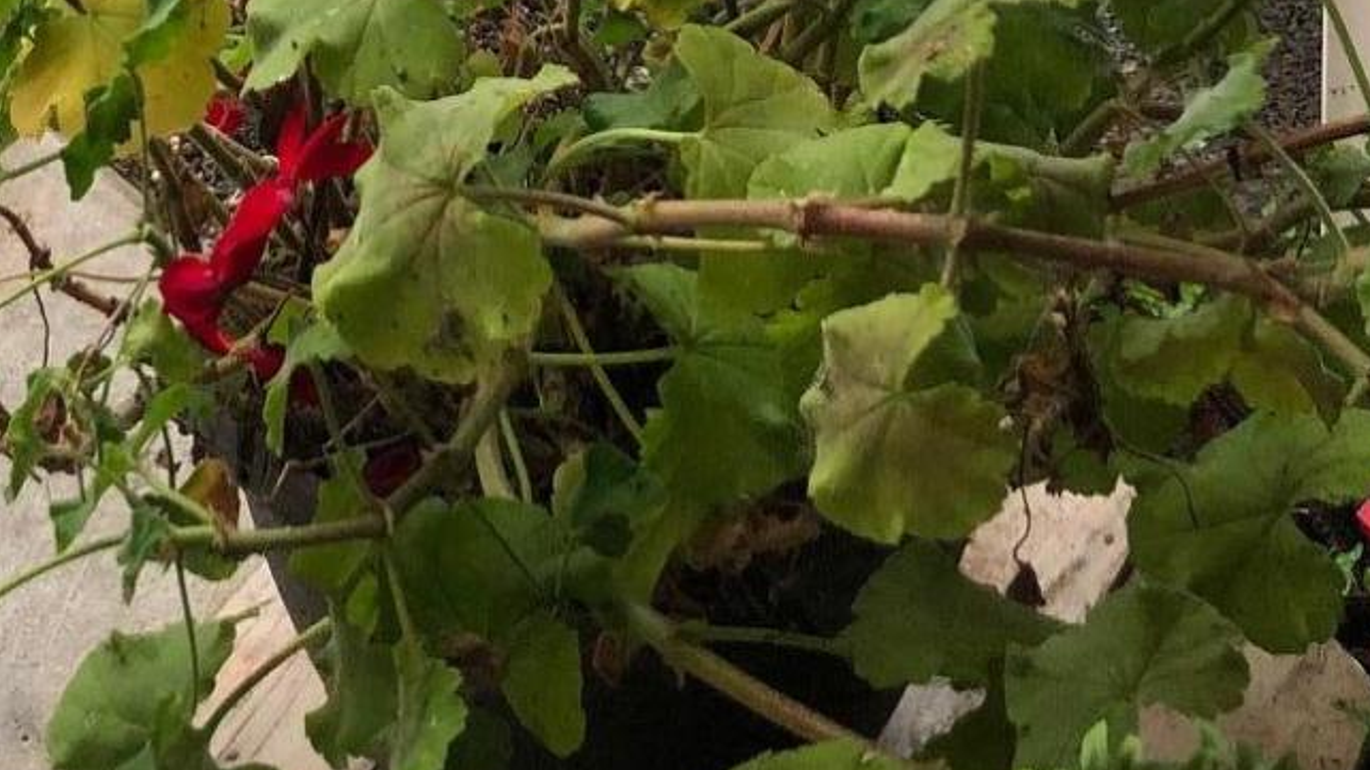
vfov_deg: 11.6
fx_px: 3451
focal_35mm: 95
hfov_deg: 22.1
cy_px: -691
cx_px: 267
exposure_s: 1/40
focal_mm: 4
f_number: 1.8
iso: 25
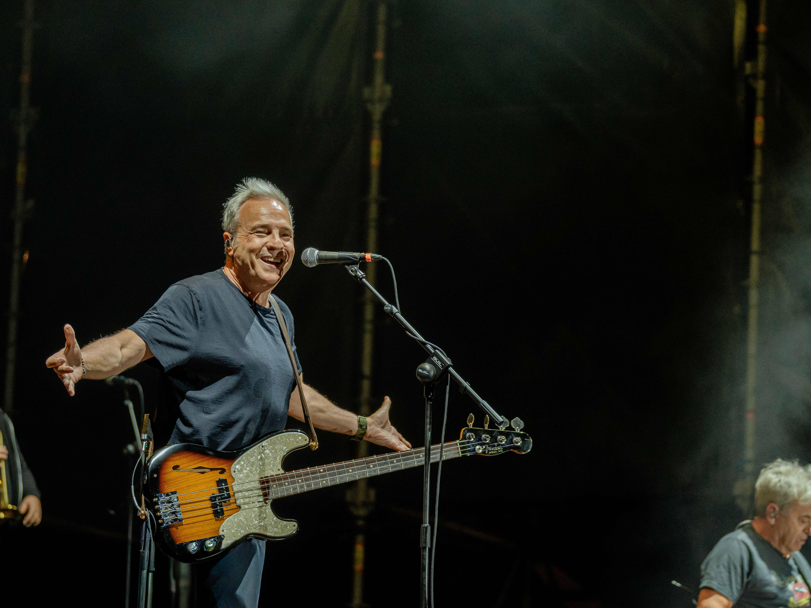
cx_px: 338
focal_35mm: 206
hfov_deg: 9.6
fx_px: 4835
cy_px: 308
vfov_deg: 7.2
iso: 1000
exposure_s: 1/200
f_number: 5.6
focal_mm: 177.3
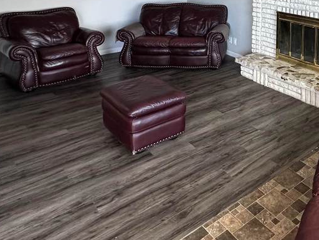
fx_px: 323
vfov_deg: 36.0
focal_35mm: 35
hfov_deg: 47.8
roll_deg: -1.6
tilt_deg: -5.0
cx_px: 281
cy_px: -9
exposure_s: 1/60
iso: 200
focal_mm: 2.22
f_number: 2.2
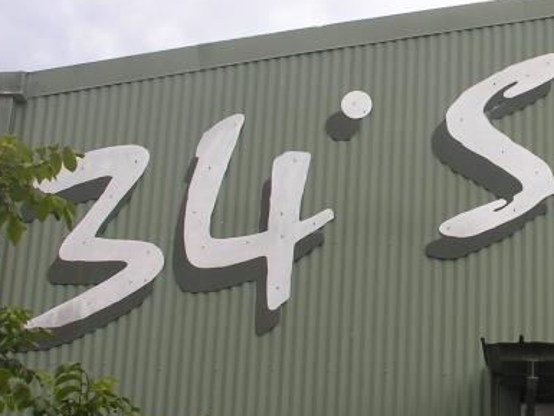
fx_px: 1489
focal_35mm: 93
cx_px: 511
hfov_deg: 20.6
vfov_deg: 15.9
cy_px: 200
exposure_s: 1/124
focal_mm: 8.9
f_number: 4.5
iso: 50
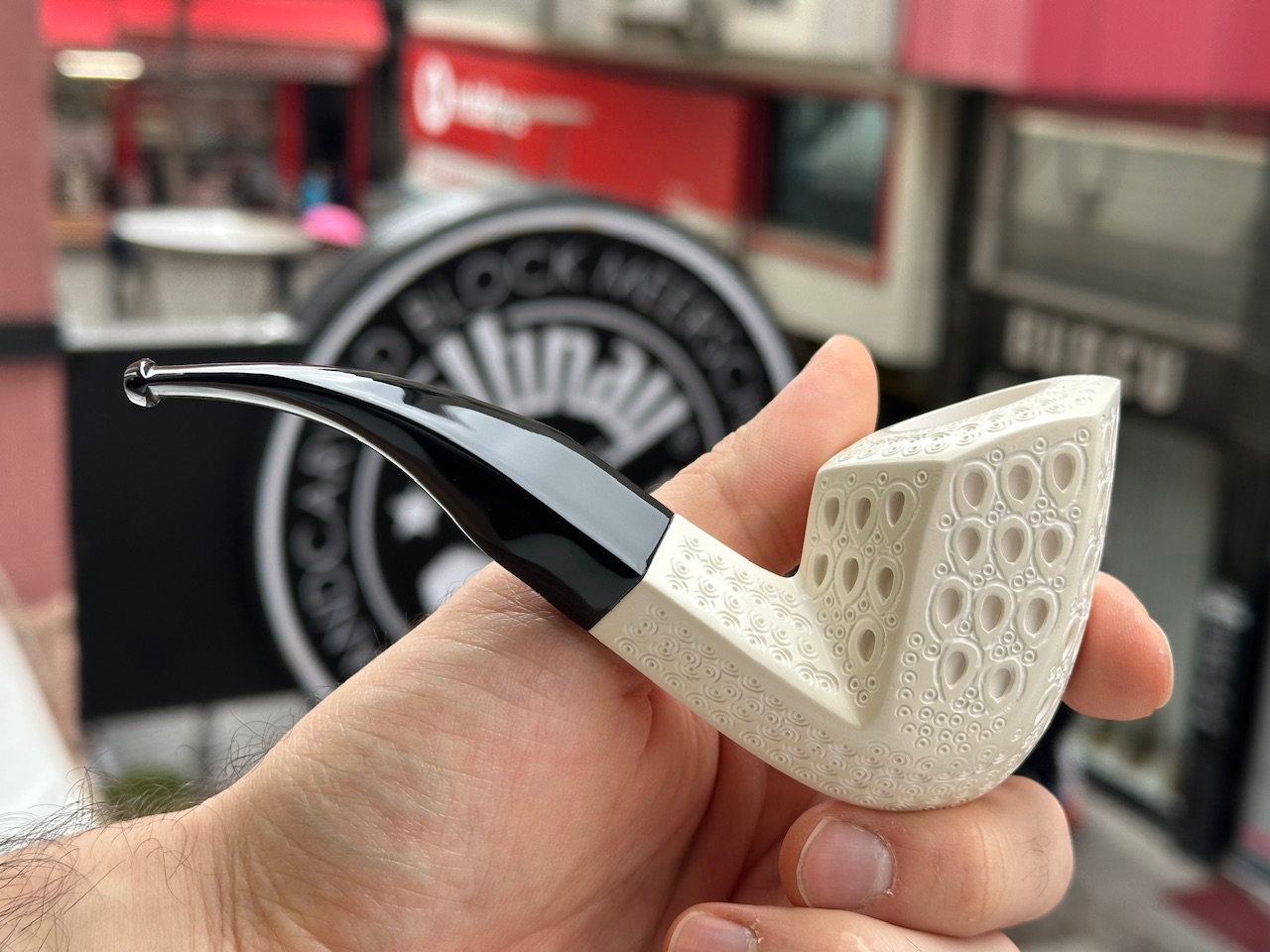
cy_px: 476
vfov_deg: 30.3
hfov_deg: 39.7
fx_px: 1761
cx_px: 635
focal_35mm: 48
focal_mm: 6.86
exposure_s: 1/395
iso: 64
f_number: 1.78
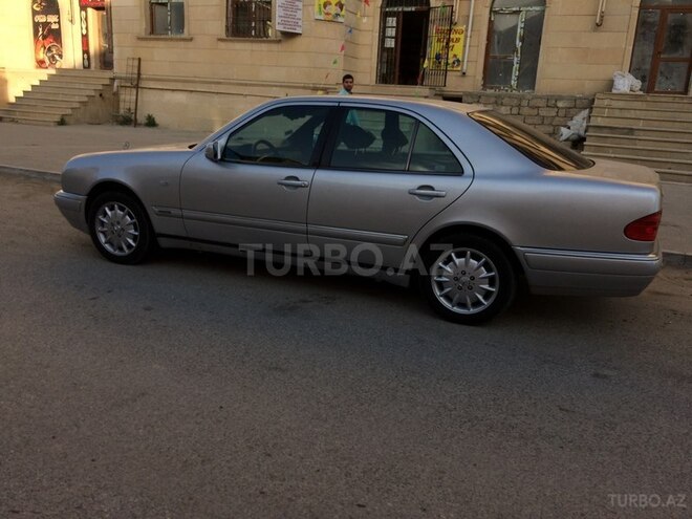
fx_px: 580
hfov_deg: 61.7
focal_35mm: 29
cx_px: 346
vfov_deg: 48.2
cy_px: 260
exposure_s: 1/720
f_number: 2.2
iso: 32
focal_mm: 4.15
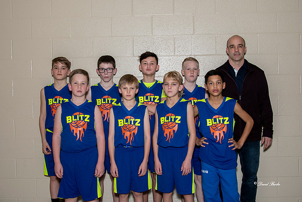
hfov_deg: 46.4
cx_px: 151
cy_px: 101
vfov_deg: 31.9
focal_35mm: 42
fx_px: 352
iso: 200
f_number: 5.6
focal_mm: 28
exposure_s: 1/160
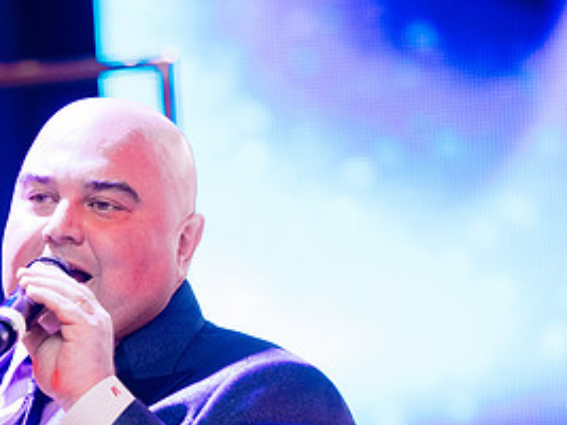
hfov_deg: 5.9
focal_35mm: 334
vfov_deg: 4.4
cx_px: 138
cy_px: 343
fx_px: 5468
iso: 2000
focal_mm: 160
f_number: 2.8
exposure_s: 1/200
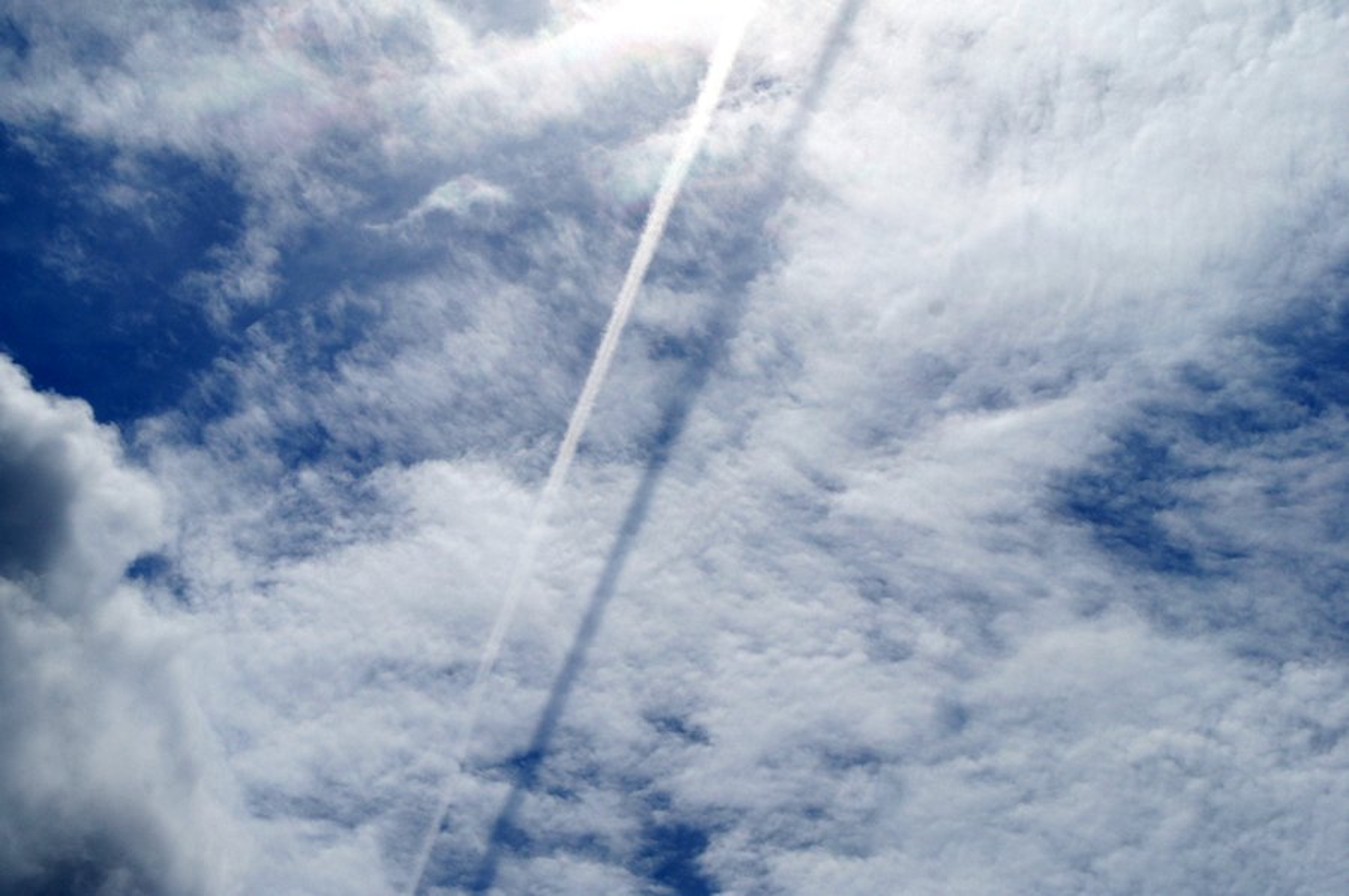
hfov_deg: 23.8
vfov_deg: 15.9
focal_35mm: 86
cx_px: 674
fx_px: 3200
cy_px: 448
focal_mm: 57
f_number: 14
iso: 200
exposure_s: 1/1250
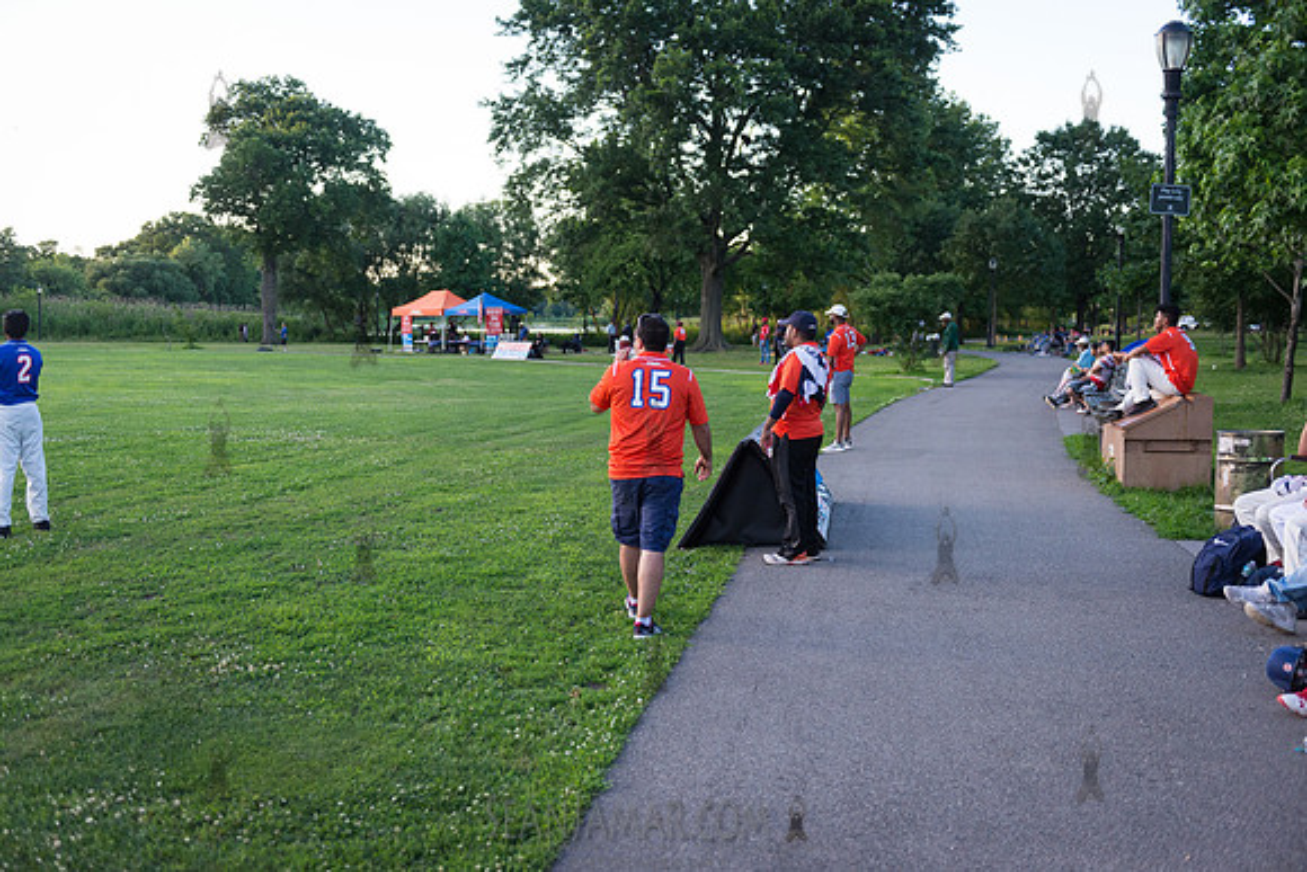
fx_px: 1380
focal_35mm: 38
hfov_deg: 50.7
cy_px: 436
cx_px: 654
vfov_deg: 35.1
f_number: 2.8
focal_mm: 38
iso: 1600
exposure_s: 1/2000
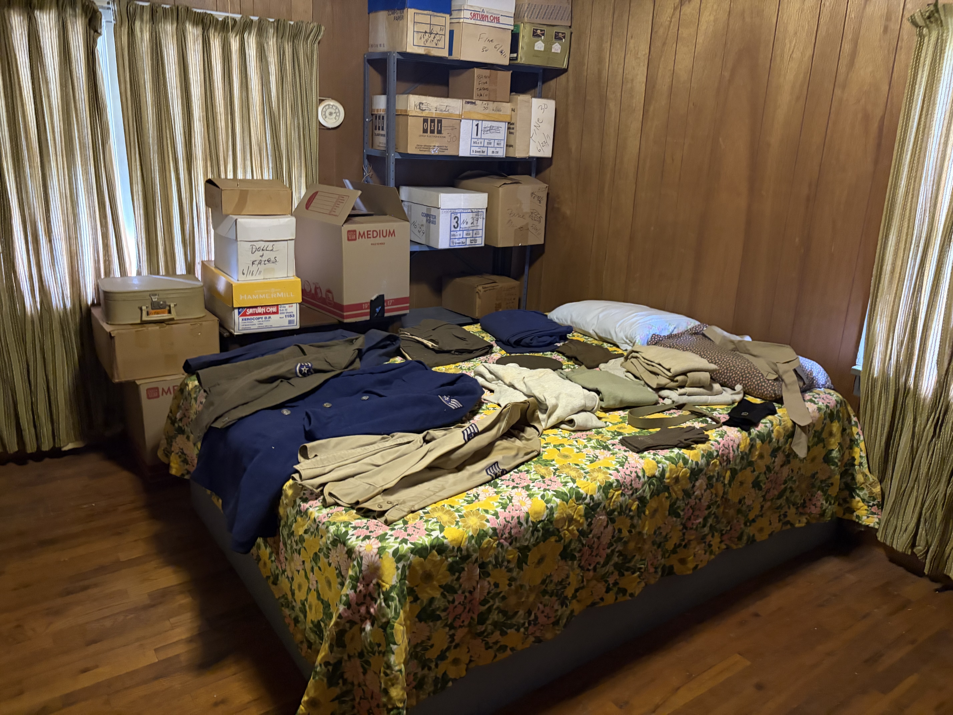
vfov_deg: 53.1
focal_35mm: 26
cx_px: 476
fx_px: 716
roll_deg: -1.7
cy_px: 358
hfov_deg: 67.3
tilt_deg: -14.4
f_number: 1.6
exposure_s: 1/30
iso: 640
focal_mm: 5.96
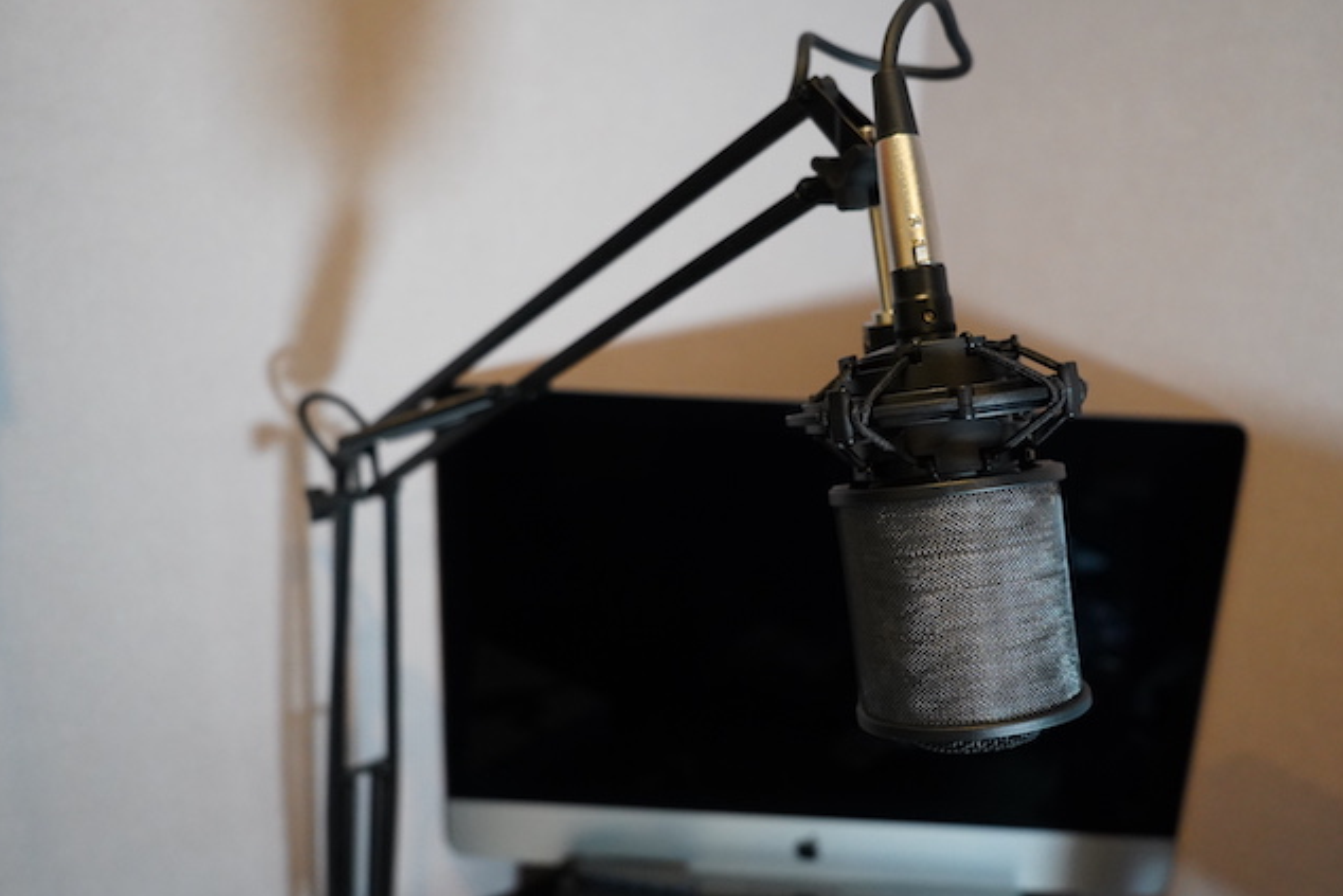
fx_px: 1194
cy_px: 442
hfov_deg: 58.6
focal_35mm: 32
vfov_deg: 41.1
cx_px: 722
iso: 5000
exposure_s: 1/200
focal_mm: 29
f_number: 4.5
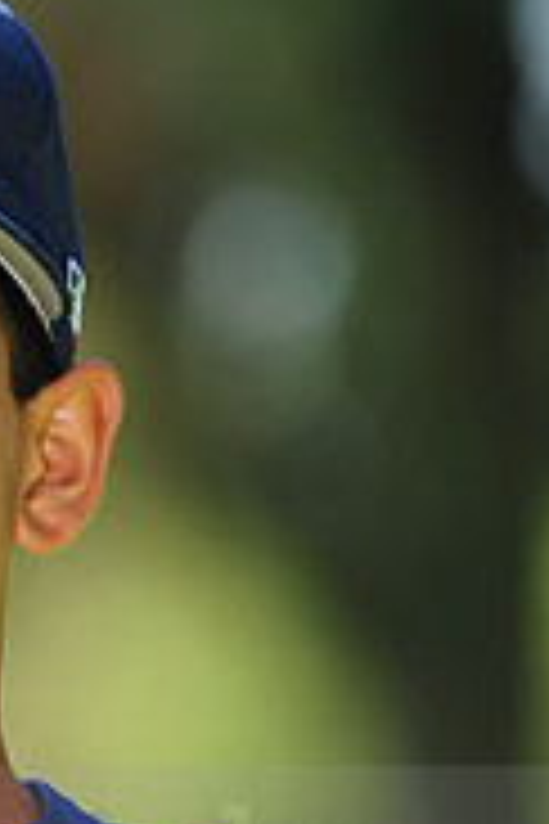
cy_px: 829
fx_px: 14479
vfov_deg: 3.3
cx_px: -198
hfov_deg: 2.2
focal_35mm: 633
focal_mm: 200
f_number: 4.5
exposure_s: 1/400
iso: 200
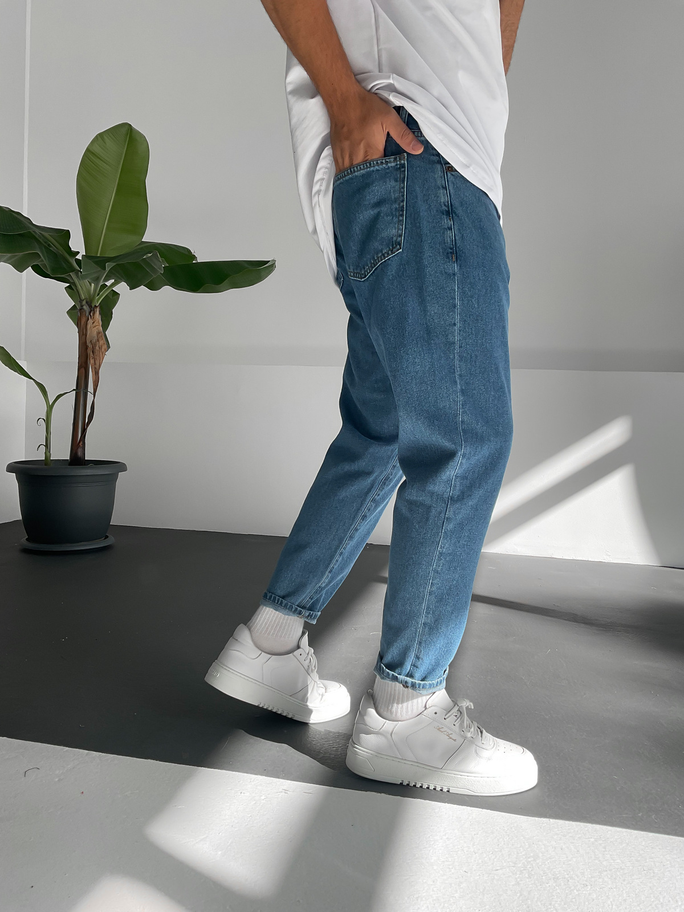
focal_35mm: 29
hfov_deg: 48.2
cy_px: 456
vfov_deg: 61.7
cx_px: 342
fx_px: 764
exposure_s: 1/320
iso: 16
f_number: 1.8
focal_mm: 3
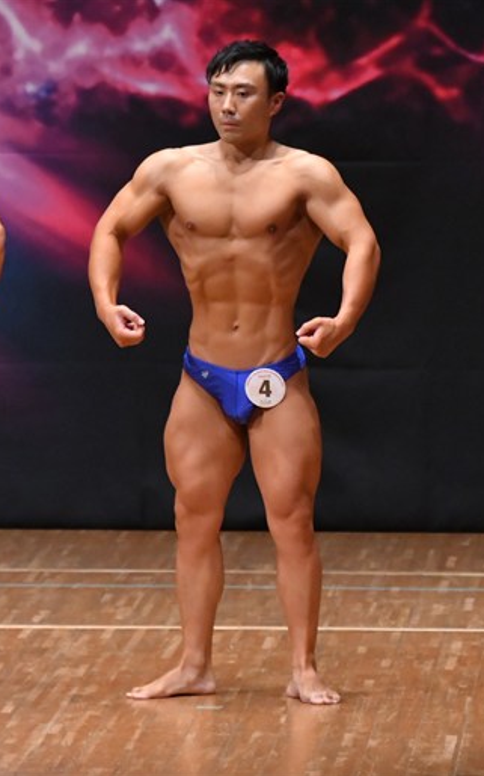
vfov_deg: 4.8
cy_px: 388
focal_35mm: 438
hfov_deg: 3.0
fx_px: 9249
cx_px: 426
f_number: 5.6
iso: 6400
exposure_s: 1/400
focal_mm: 190
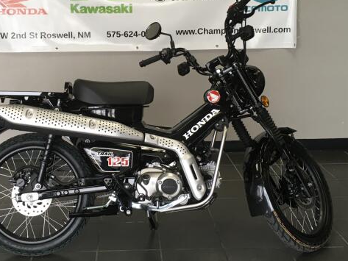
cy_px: 86
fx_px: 493
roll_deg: +0.5
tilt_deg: -8.4
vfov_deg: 29.5
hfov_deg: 38.7
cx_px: 132
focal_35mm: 49
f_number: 2.2
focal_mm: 4.15
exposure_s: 1/40
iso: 32
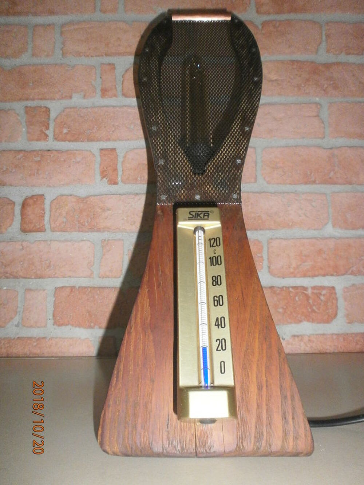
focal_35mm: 27
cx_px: 182
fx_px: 378
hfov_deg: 51.4
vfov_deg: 65.3
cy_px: 242
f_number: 2.9
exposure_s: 1/30
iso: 400
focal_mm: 4.8
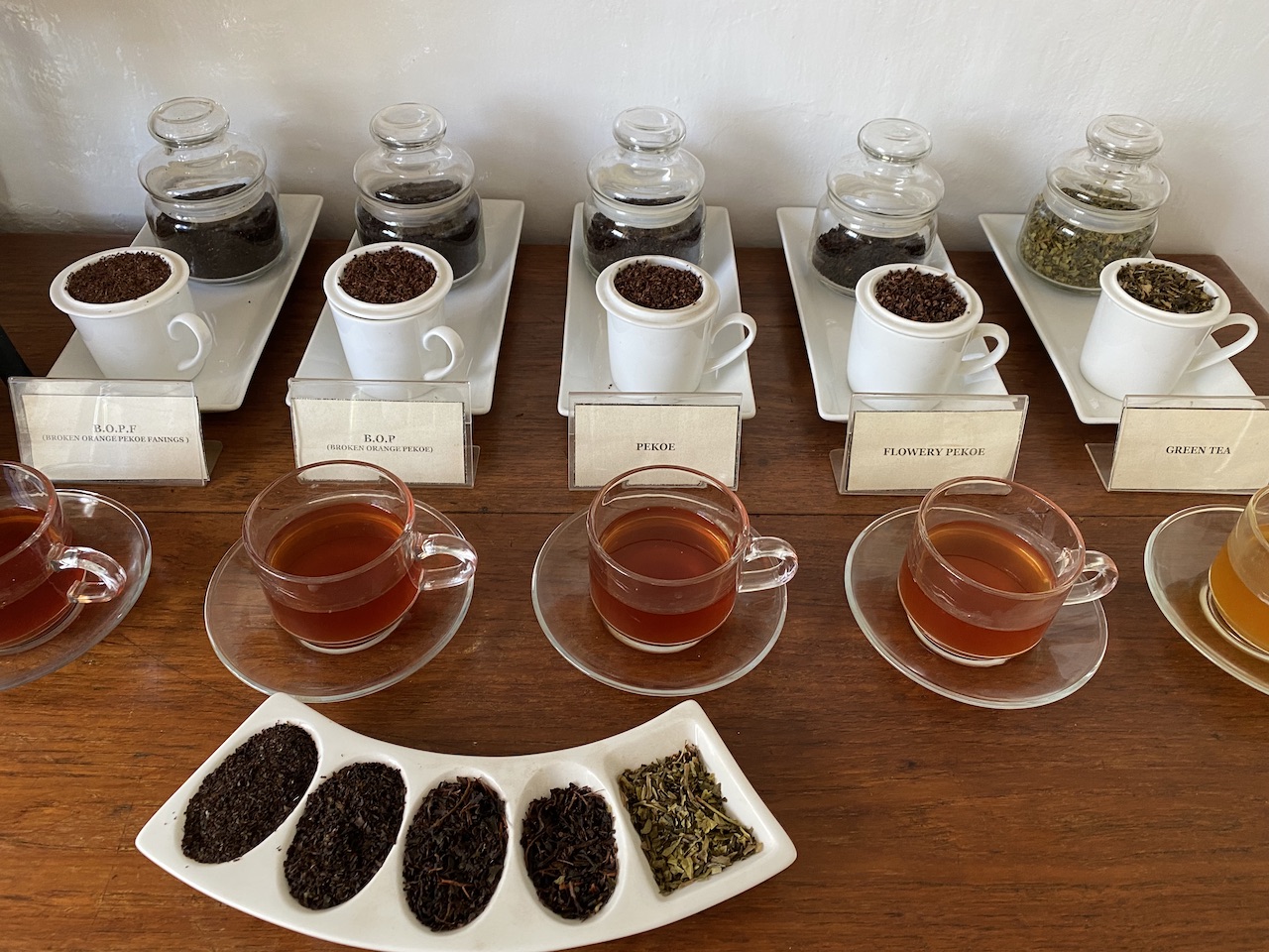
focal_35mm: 26
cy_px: 476
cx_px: 634
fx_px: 953
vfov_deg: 53.1
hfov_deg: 67.3
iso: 125
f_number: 1.8
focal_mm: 4.25
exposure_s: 1/90
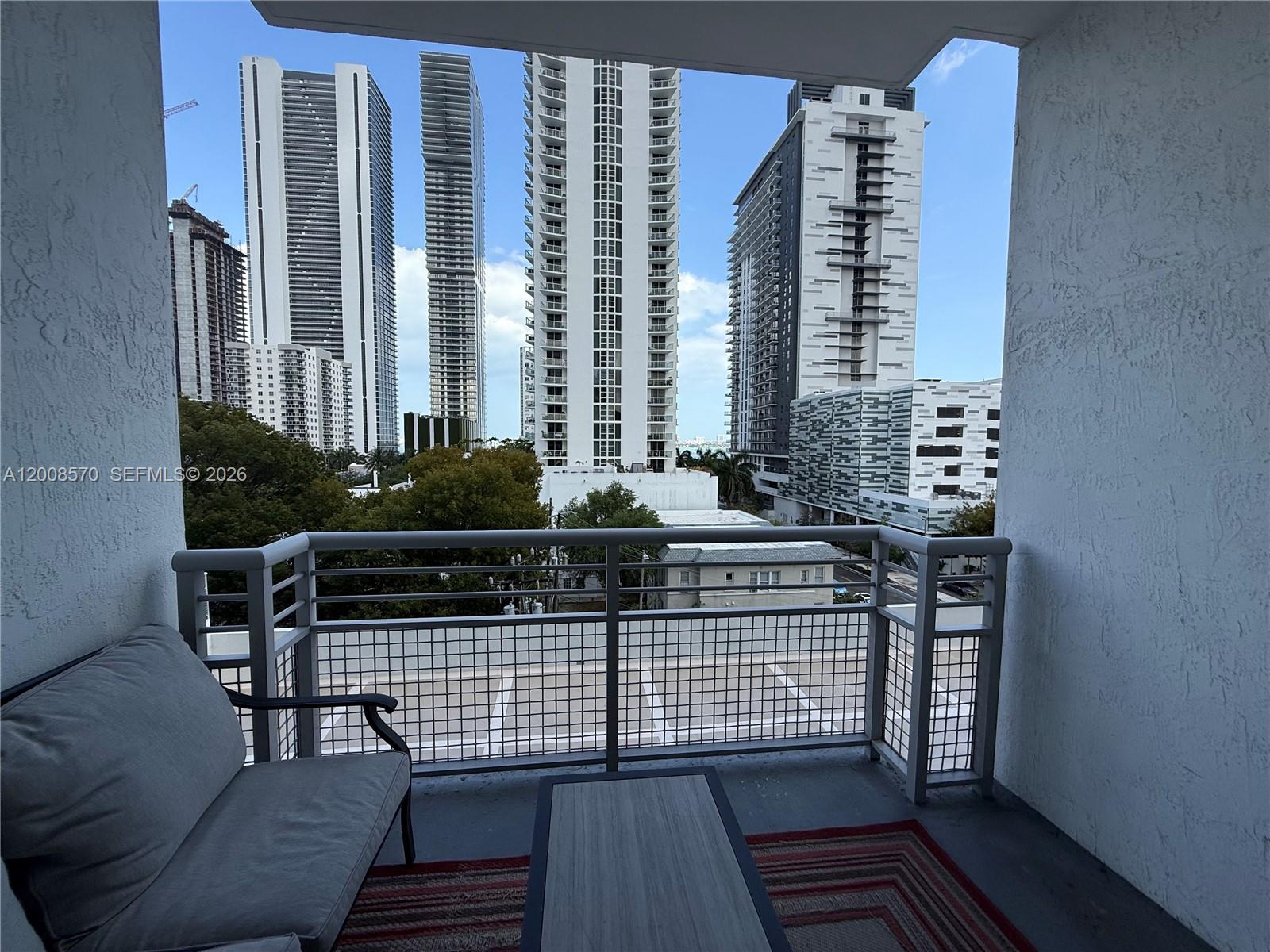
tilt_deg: -3.5
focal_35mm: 14
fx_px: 514
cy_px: 476
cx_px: 635
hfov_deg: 102.1
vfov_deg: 85.7
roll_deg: -0.7
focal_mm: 2.22
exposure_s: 1/1235
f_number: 2.2
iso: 50
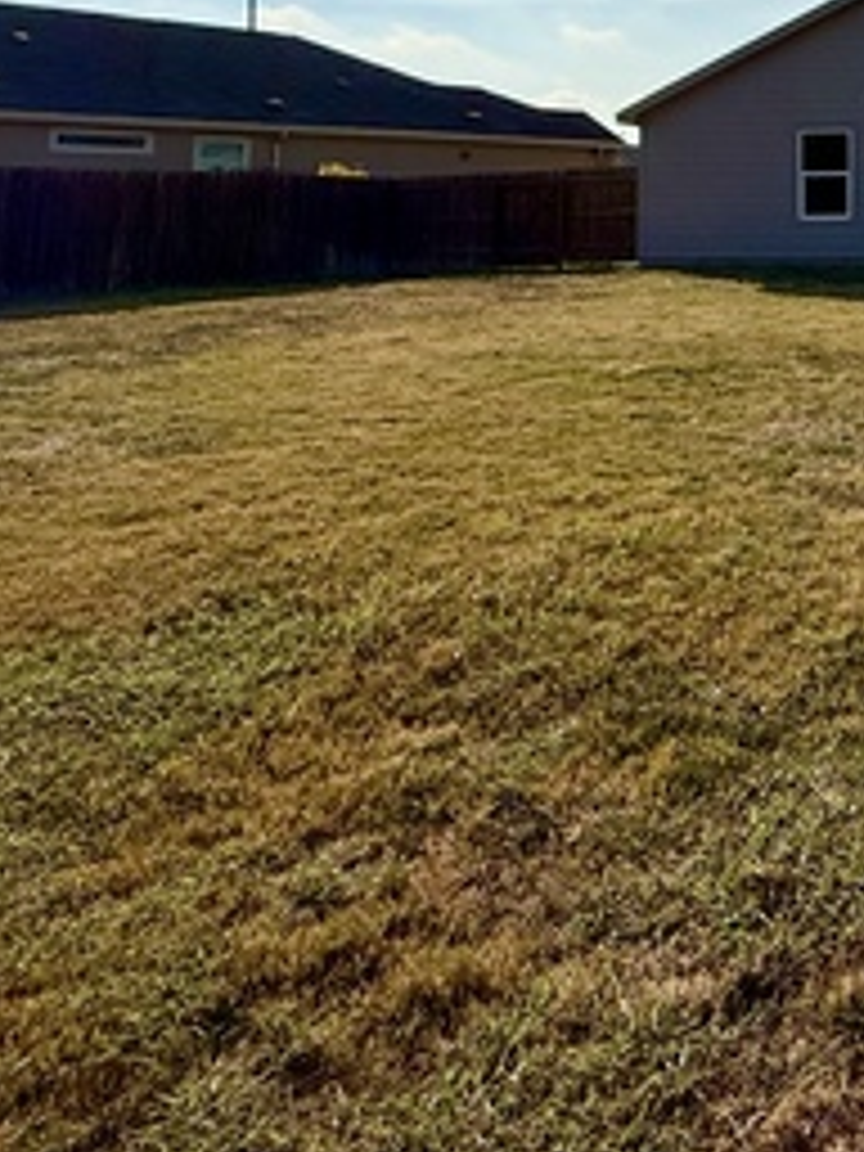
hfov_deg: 34.4
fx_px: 1165
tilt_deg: +5.2
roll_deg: +0.6
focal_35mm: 35
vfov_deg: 47.5
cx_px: 981
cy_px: 126
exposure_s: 1/6173
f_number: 2.2
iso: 50
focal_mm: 2.22
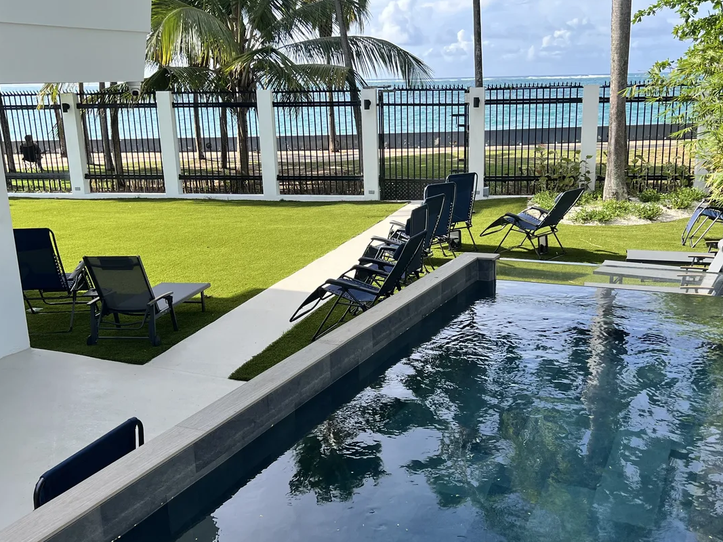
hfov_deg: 47.8
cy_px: 292
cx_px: 405
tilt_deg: -15.6
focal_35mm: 39
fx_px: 814
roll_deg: +0.8
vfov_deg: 36.8
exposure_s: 1/1488
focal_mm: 5.7
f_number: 1.5
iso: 50
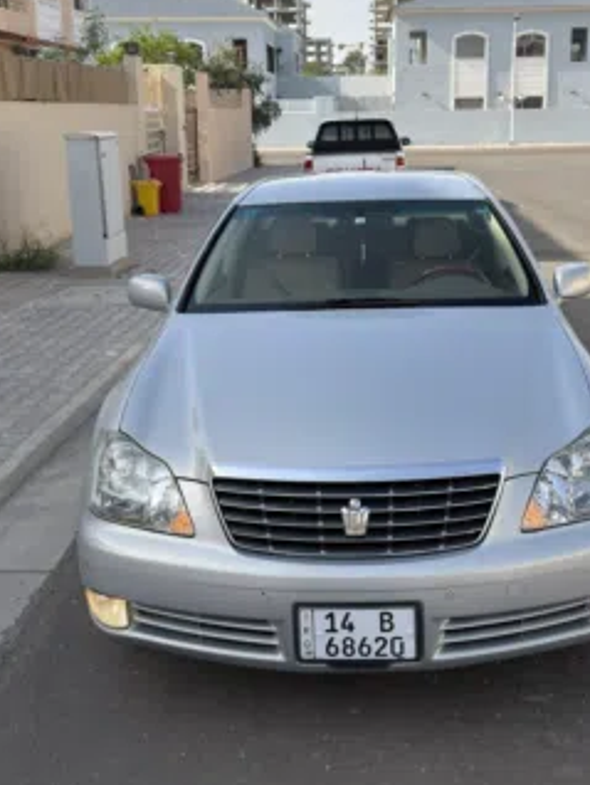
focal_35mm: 44
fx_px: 999
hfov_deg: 32.8
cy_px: 318
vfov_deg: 42.7
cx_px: 351
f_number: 1.78
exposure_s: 1/2717
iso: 64
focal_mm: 6.76
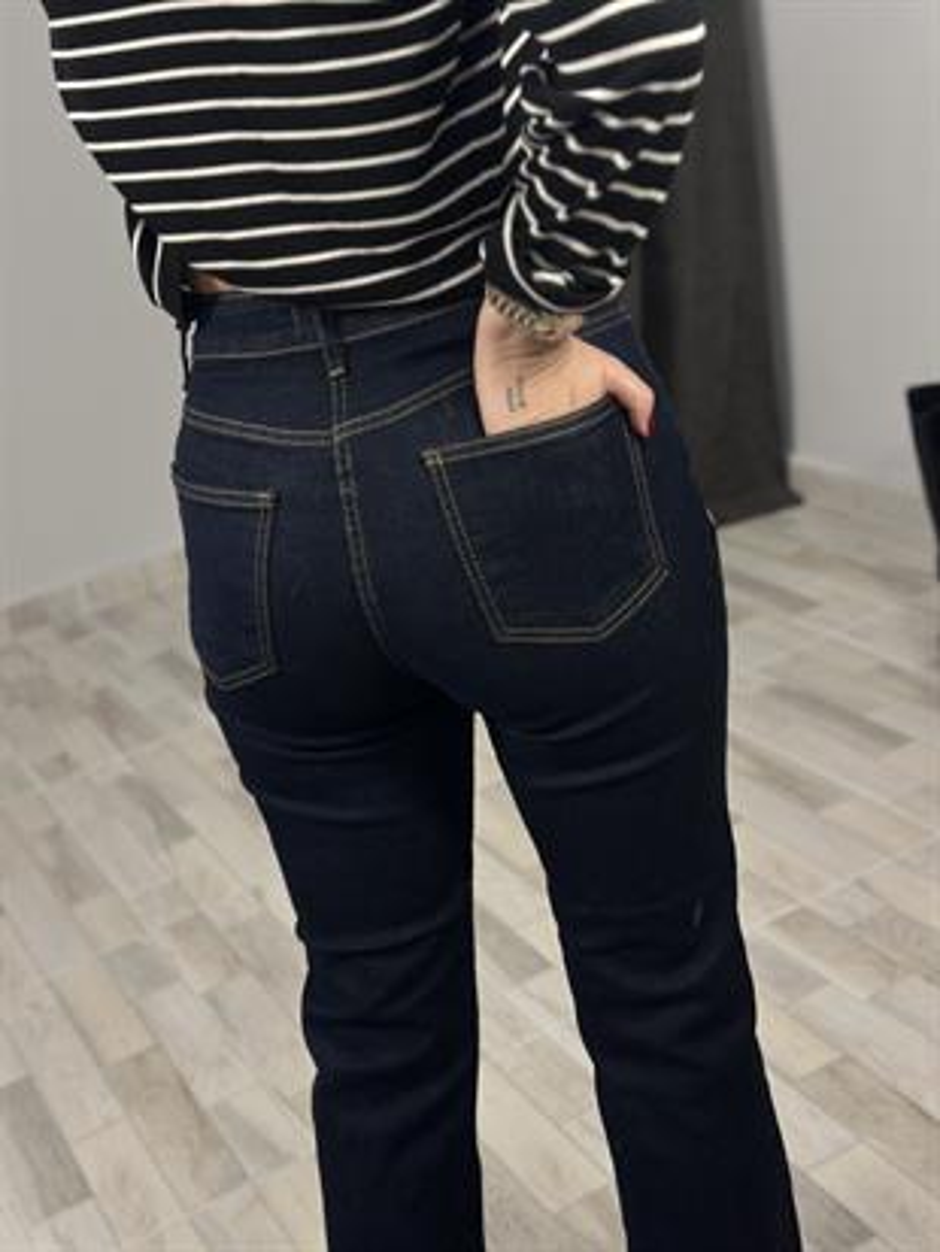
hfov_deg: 30.3
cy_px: 626
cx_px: 470
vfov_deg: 39.6
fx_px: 1737
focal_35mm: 48
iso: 100
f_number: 1.78
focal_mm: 6.86
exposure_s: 1/100
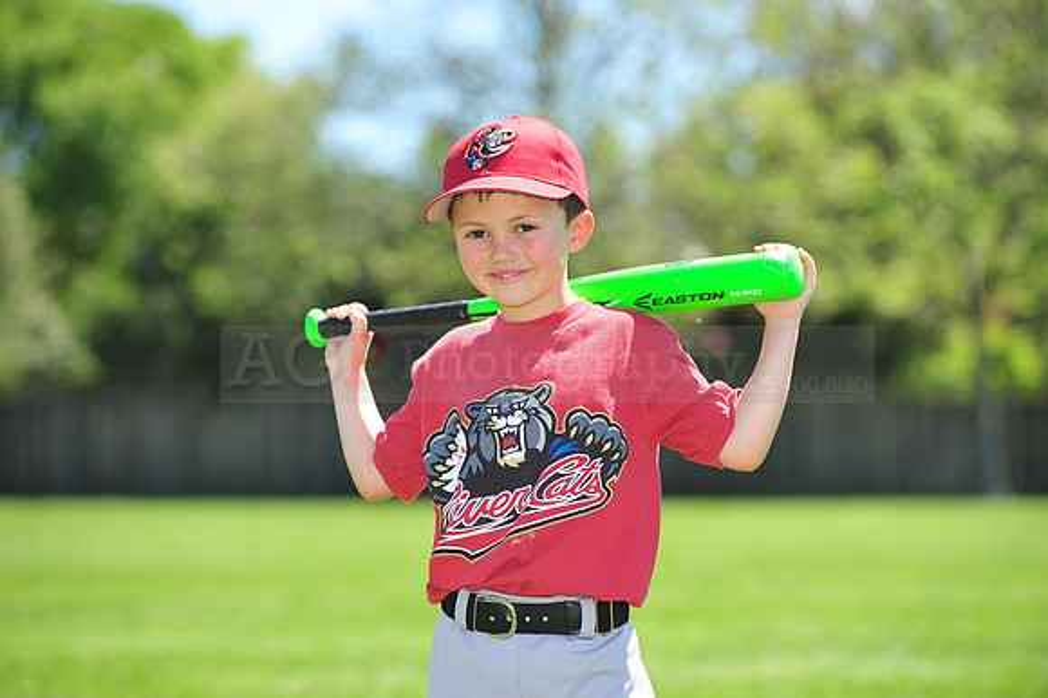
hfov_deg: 13.3
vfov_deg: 8.8
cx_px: 524
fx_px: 4509
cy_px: 349
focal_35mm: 155
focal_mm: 155
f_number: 4.5
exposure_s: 1/500
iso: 200
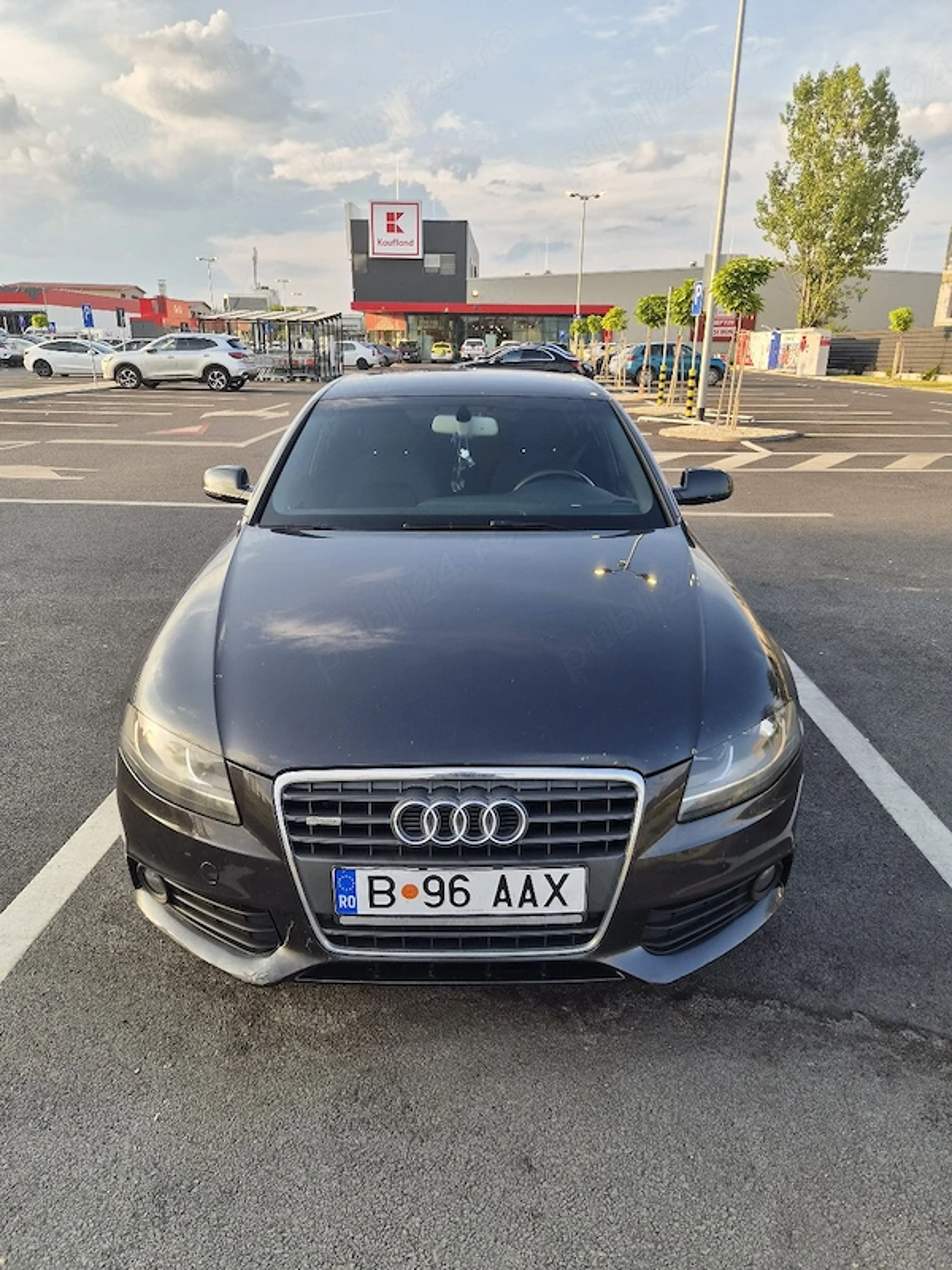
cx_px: 476
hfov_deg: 58.9
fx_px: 843
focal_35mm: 23
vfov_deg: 73.9
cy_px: 635
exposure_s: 1/909
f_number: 1.8
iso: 80
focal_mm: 5.4
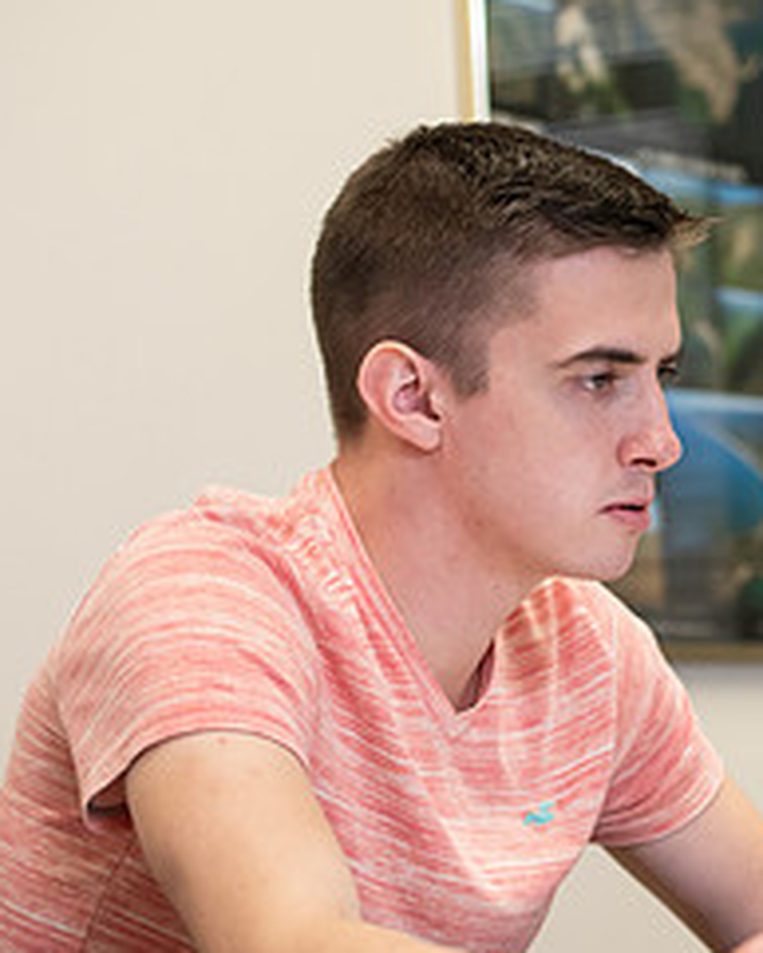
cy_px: 500
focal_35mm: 158
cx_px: 941
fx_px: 4457
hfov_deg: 9.6
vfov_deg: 12.2
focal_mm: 70
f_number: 3.2
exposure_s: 1/200
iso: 1000
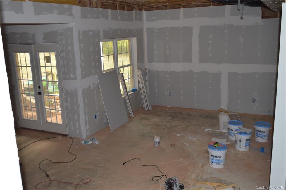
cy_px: 95
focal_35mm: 36
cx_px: 143
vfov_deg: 36.8
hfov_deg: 53.2
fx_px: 286
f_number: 4
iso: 400
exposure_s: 1/60
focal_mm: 24
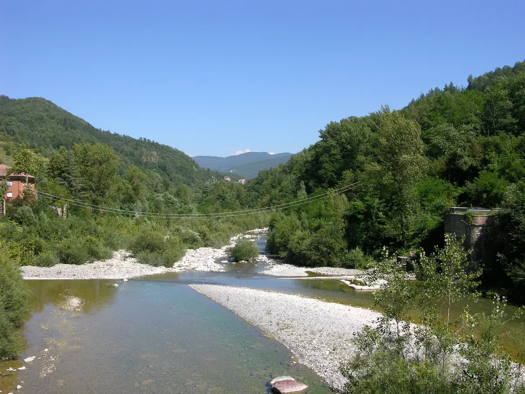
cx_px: 262
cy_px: 197
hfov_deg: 52.6
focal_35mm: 35
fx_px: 531
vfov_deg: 40.7
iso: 50
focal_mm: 8.9
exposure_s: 1/159
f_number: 6.3
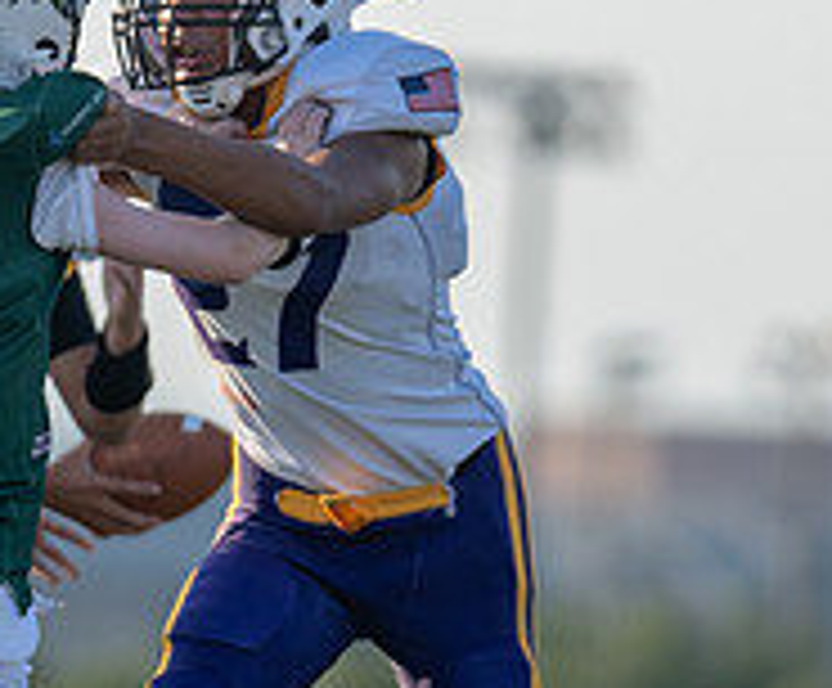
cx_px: 414
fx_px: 23305
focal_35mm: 934
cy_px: 521
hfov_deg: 2.0
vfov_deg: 1.7
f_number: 2.8
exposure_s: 1/1250
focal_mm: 200
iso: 125
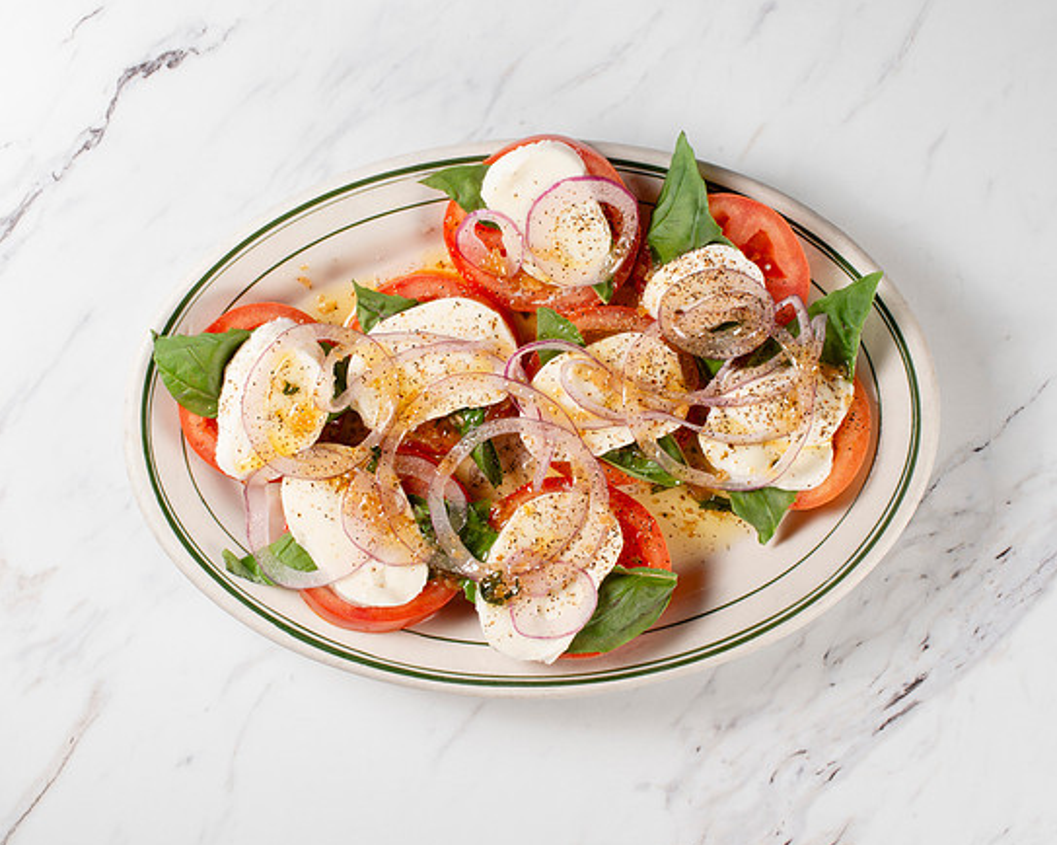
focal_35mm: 61
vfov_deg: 25.0
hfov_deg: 31.0
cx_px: 507
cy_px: 422
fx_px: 1908
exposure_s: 1/200
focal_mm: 50
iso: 200
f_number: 13
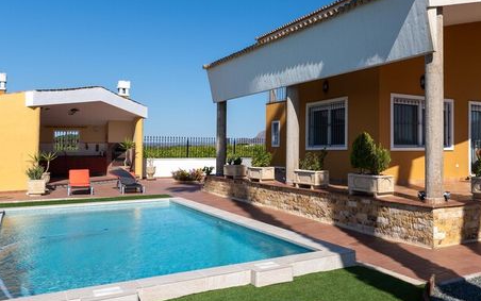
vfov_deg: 35.7
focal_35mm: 34
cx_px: 400
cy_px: 48
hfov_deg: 52.2
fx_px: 446
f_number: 5
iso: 100
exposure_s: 1/1250
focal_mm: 16
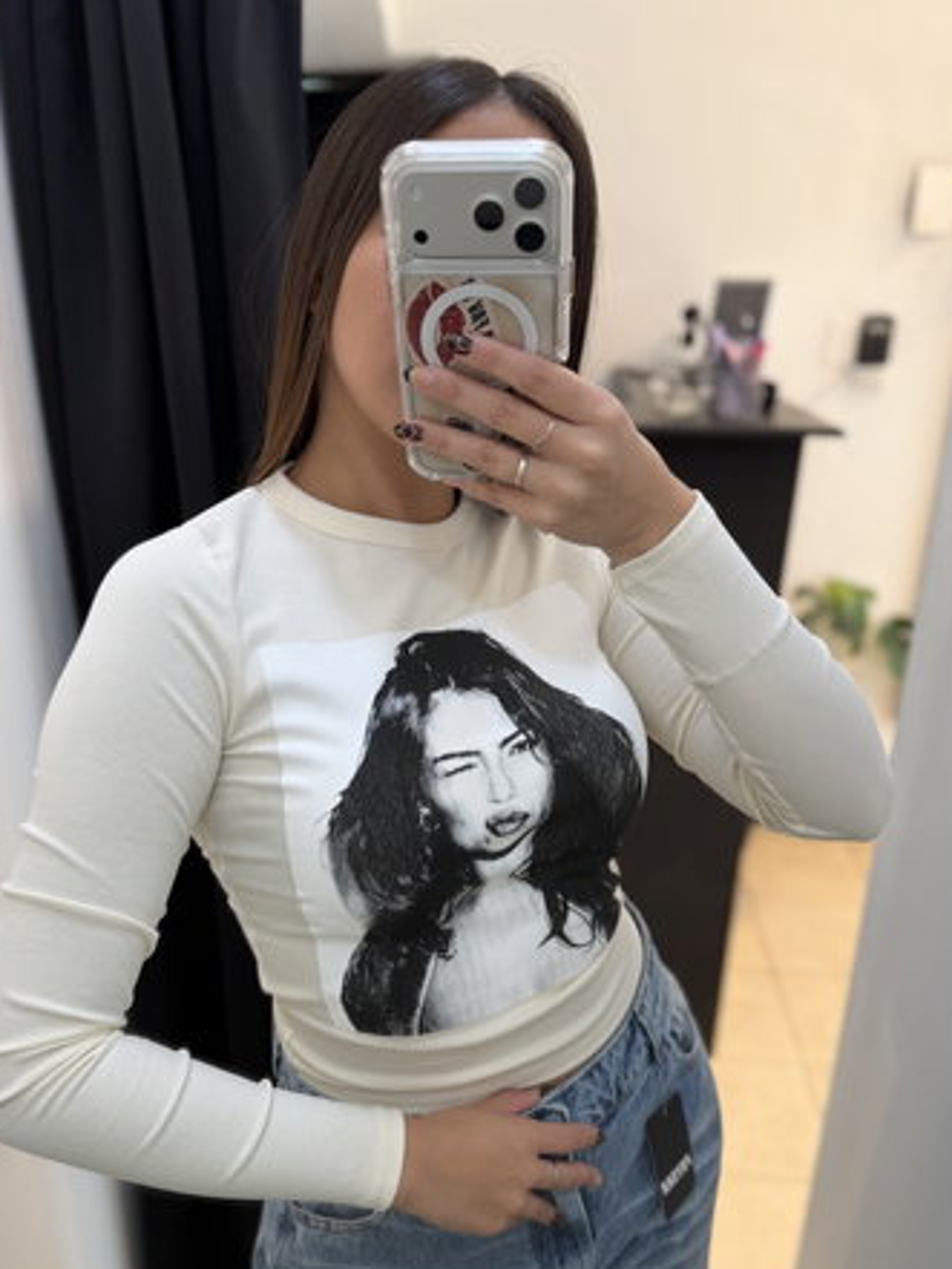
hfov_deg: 48.1
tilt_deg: -24.8
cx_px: 417
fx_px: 1063
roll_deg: +0.2
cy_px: 715
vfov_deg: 61.4
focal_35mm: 29
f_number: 1.78
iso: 64
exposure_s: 1/121
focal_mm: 6.76
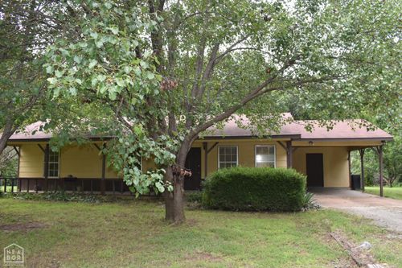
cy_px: 134
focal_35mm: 32
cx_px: 201
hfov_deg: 59.5
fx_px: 352
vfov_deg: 41.7
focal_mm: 21
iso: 800
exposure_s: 1/125
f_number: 5.6
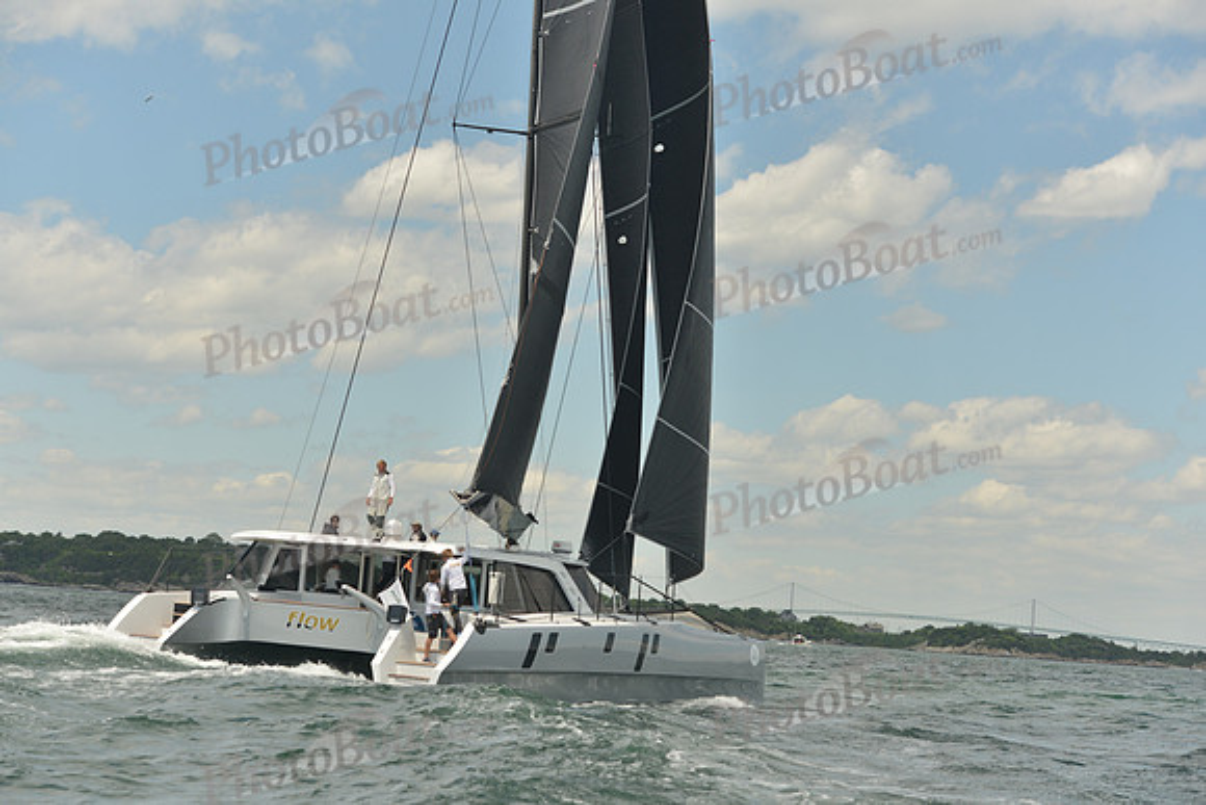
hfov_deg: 28.8
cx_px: 603
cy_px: 402
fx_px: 2345
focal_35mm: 70
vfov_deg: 19.5
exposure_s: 1/800
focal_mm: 70
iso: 400
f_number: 5.6
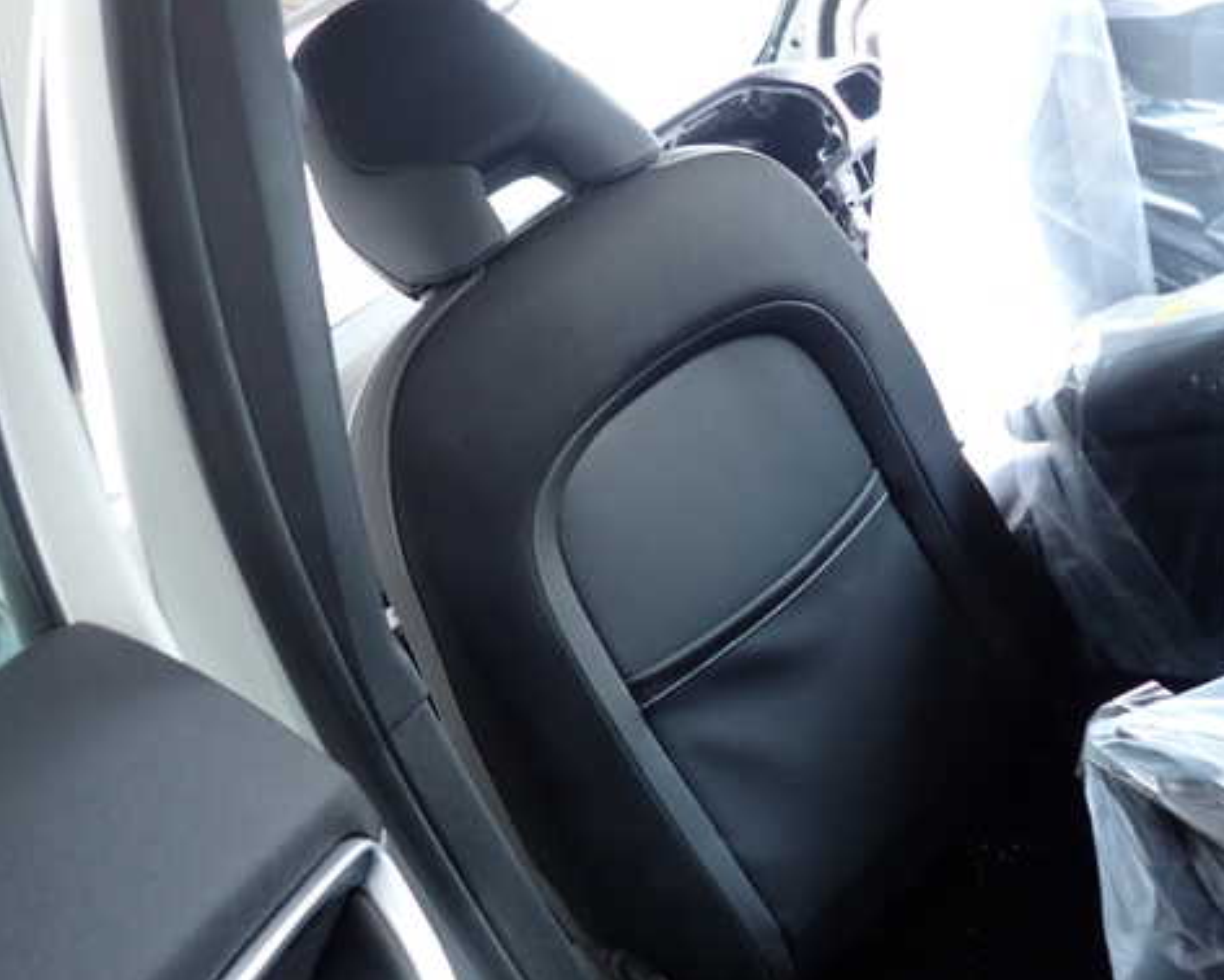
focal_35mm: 31
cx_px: 646
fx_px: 1123
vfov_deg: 47.1
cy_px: 495
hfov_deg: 57.1
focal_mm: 4.5
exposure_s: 1/30
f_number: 2
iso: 200
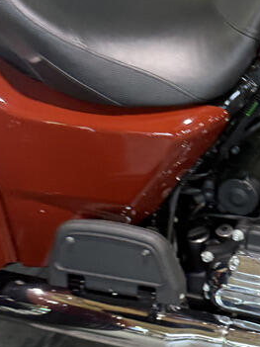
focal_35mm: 70
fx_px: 701
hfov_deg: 19.5
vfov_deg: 27.6
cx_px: 333
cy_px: 234
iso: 320
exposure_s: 1/60
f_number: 1.78
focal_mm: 6.76
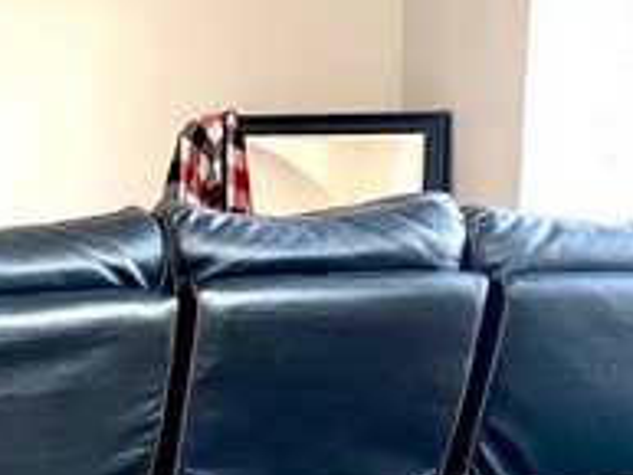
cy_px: 233
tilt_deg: -3.4
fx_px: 1574
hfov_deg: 21.7
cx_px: -39
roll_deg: -0.6
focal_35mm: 86
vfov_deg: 17.2
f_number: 1.8
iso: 100
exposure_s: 1/60
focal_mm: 4.25
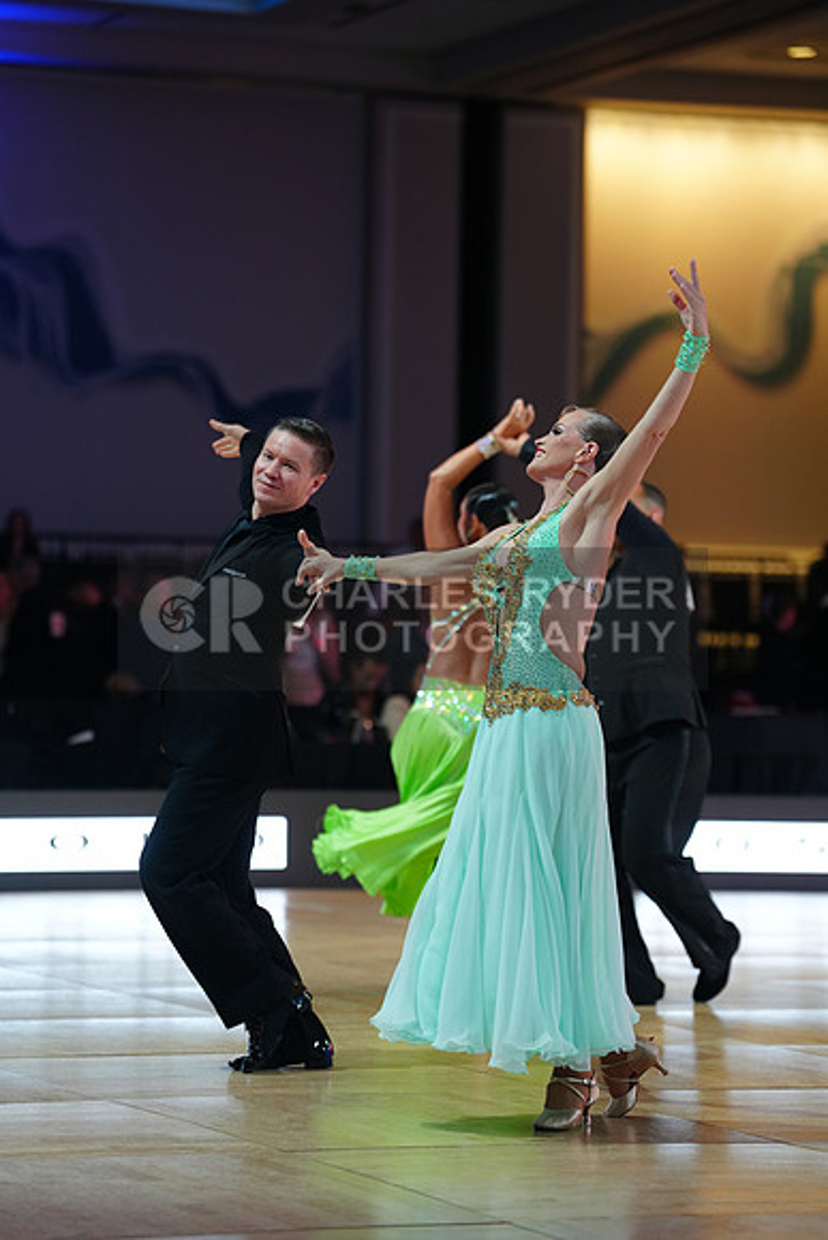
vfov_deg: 16.8
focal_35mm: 122
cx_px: 414
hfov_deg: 11.2
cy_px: 620
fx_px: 4206
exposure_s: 1/400
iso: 800
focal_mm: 122
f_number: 2.8
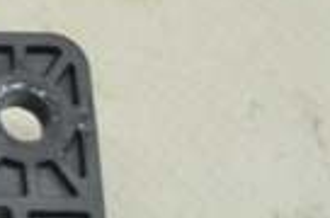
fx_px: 2796
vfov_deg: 4.4
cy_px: -137
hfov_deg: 6.4
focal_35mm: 306
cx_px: -536
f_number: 4
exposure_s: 1/40
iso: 400
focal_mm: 27
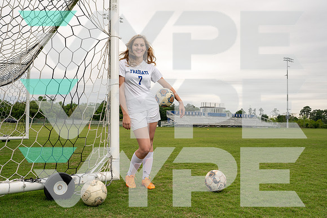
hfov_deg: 61.9
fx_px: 273
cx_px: 164
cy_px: 109
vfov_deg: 43.6
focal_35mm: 30
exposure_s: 1/250
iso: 250
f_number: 7.1
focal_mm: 30
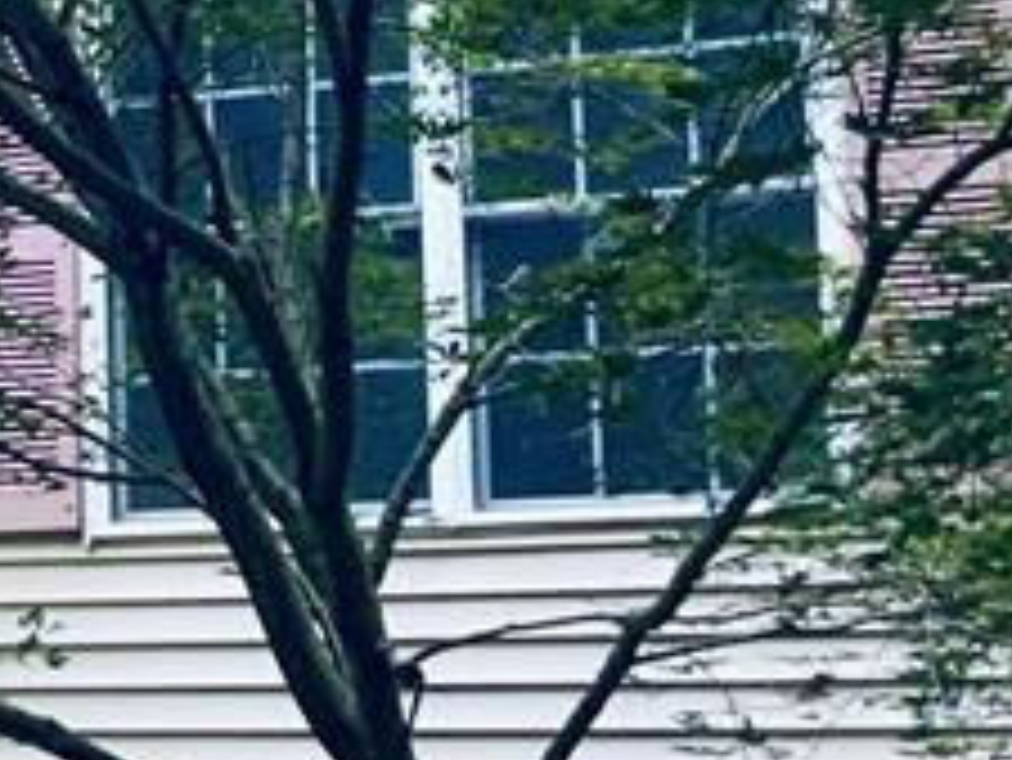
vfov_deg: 11.2
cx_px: -666
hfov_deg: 13.7
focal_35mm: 132
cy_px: 175
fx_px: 3861
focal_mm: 3
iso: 64
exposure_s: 1/110
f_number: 1.8
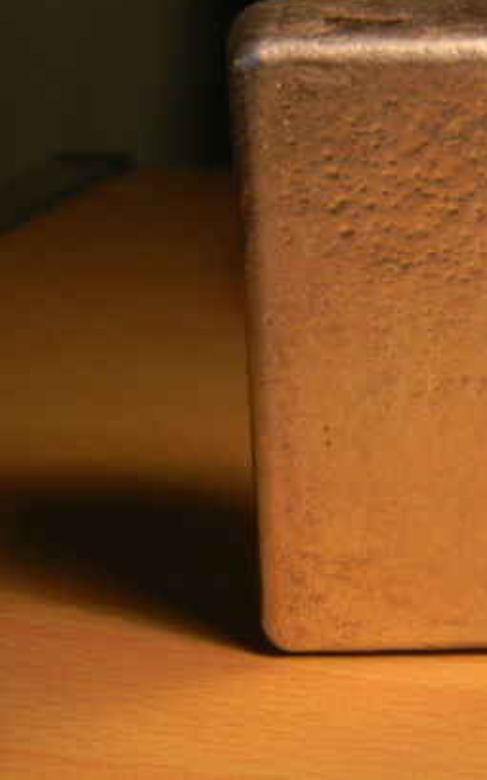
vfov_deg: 25.8
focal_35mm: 80
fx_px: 1699
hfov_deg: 16.1
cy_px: 387
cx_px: 418
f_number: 4.1
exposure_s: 1/31.6
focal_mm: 10.1
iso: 80
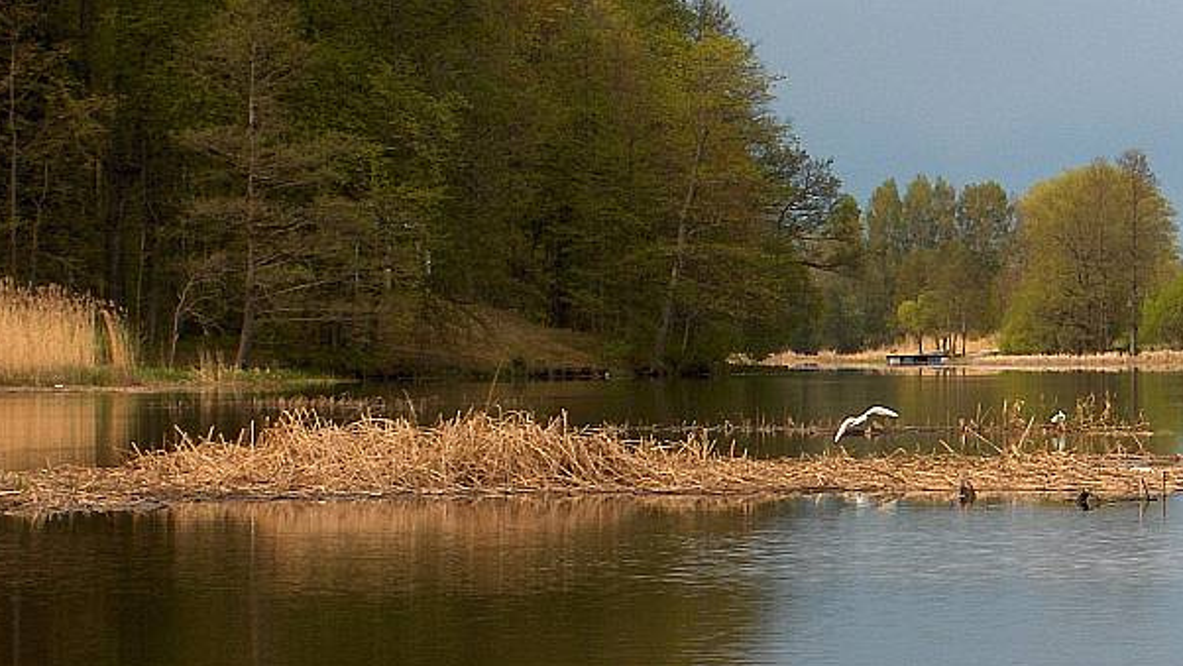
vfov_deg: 5.7
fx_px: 6652
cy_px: 518
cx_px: 863
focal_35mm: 212
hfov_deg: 10.1
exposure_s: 1/285
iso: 100
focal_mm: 24
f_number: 4.9
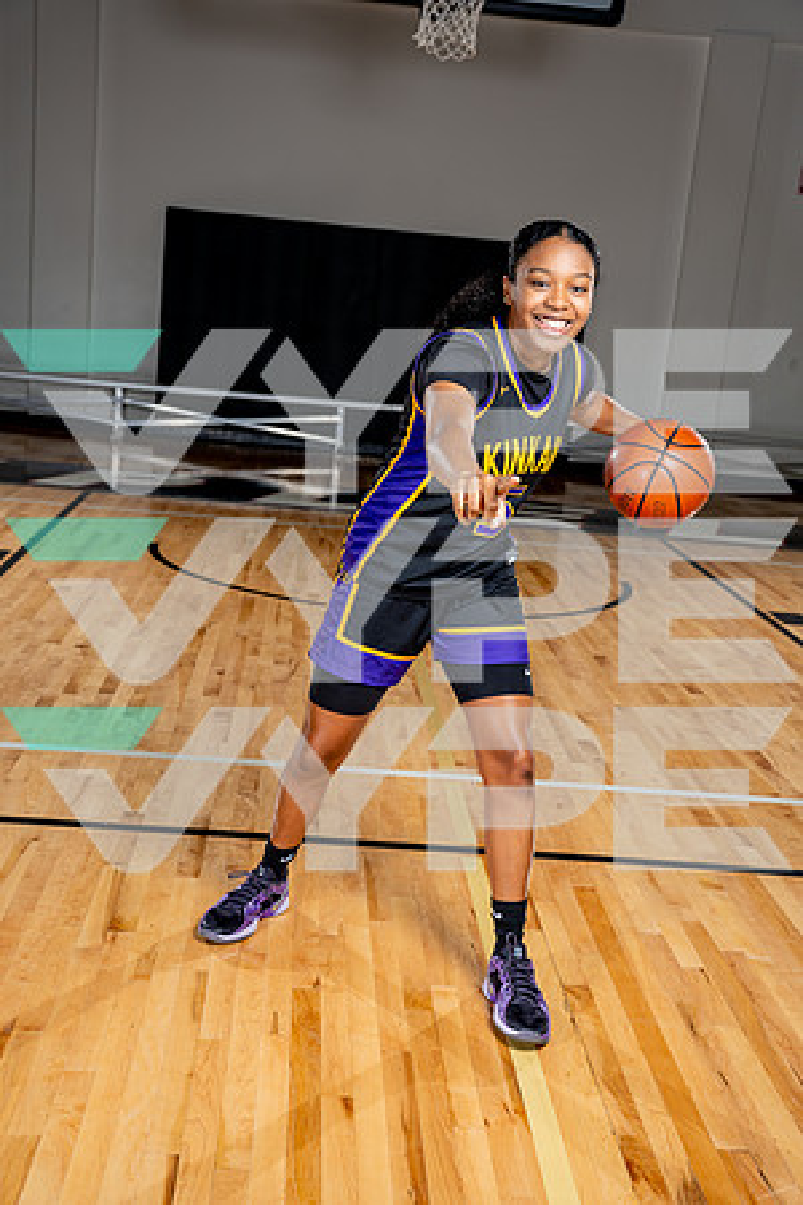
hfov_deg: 30.5
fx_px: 1472
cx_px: 402
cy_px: 602
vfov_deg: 44.5
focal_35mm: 44
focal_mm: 44
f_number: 5.6
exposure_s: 1/250
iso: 200
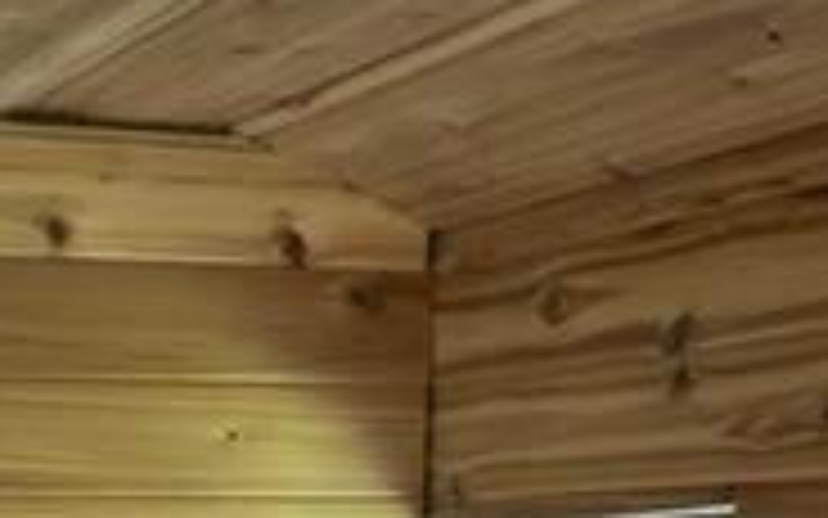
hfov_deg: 20.3
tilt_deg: -8.9
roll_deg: +0.7
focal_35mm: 96
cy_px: 955
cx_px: -153
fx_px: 2166
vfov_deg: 12.4
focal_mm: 5.7
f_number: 1.5
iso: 500
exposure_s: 1/48
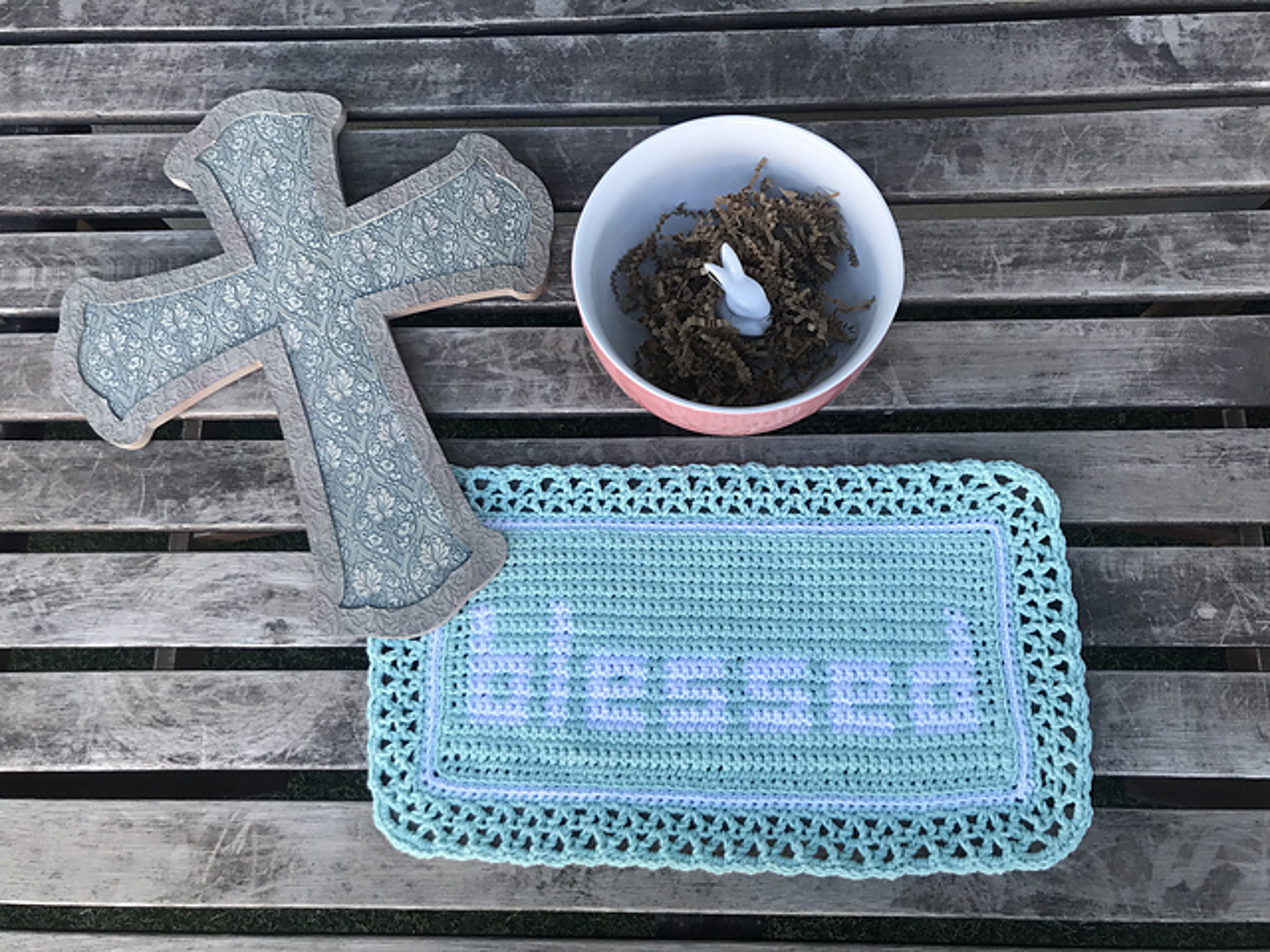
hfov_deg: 63.4
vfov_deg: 49.7
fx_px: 1027
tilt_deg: -71.9
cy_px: 476
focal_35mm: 28
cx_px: 635
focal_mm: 3.99
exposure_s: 1/222
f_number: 1.8
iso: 20
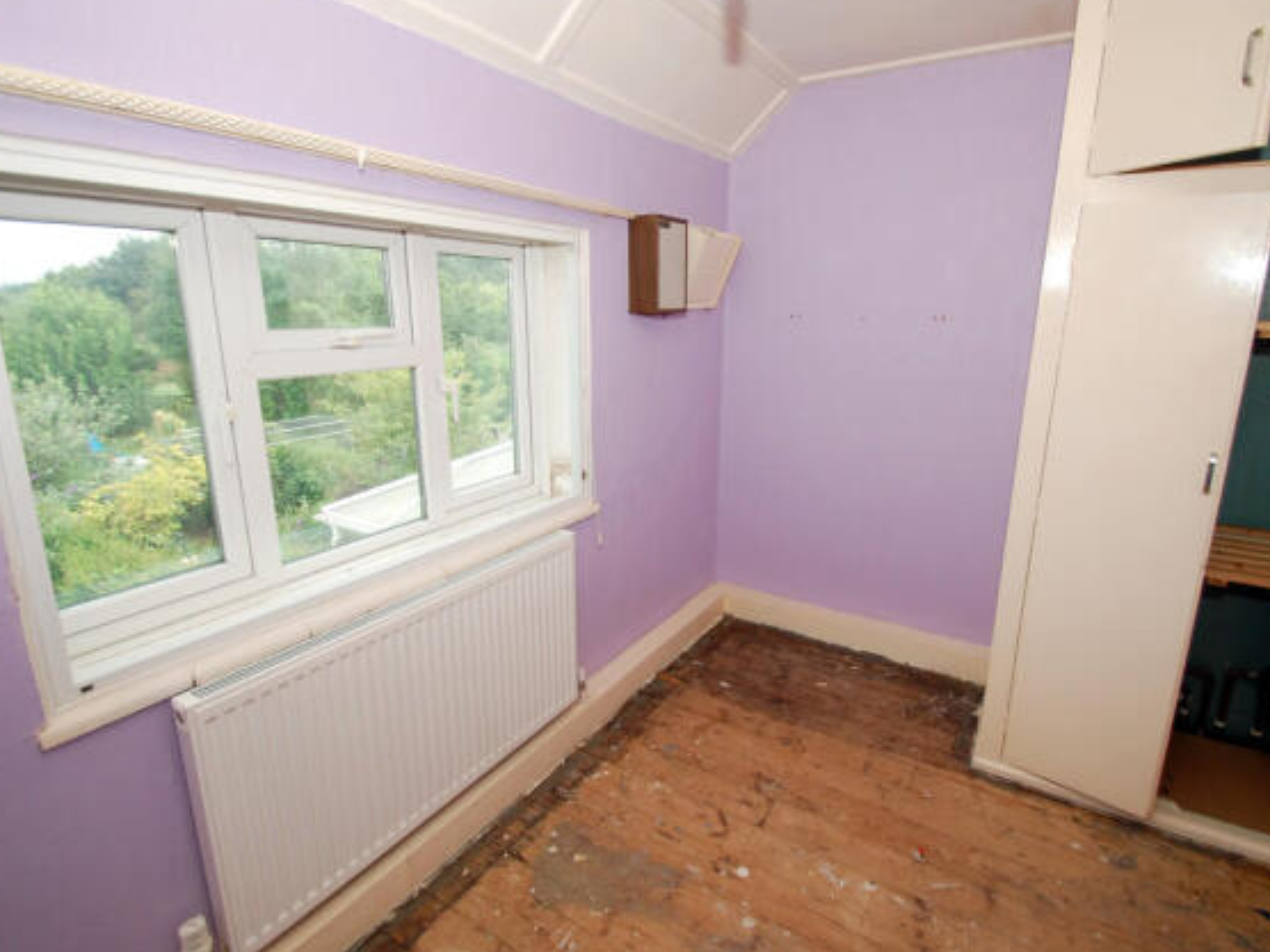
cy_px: 466
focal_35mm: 17
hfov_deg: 91.0
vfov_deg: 74.7
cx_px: 644
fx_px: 624
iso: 400
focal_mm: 10
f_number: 4
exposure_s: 1/60
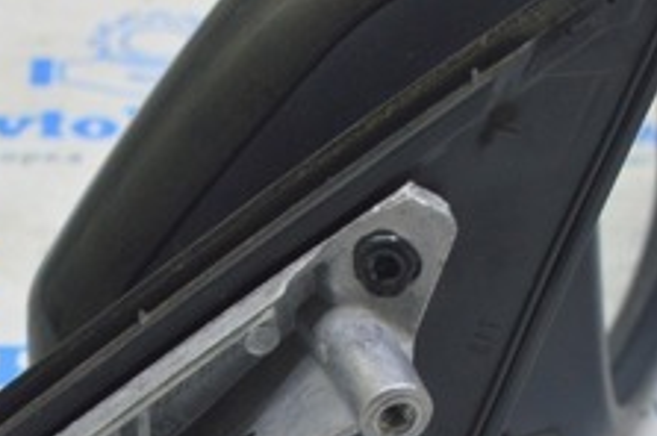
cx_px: 144
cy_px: 529
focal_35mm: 129
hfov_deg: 15.8
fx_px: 2351
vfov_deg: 10.4
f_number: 5.6
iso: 400
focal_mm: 30
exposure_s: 1/20
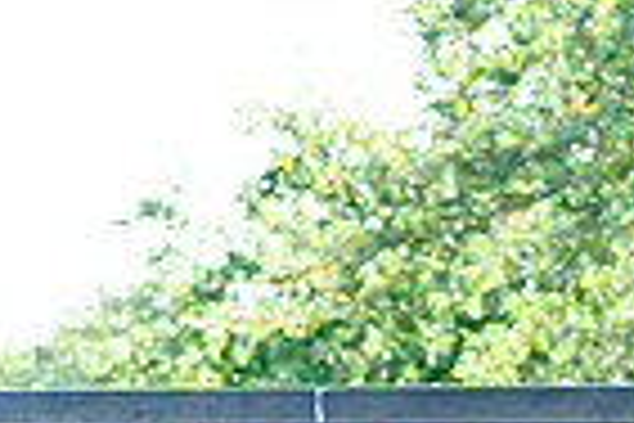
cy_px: 643
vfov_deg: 4.2
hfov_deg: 6.3
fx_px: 5776
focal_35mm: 328
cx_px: 129
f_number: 2.8
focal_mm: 35
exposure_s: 1/800
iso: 250
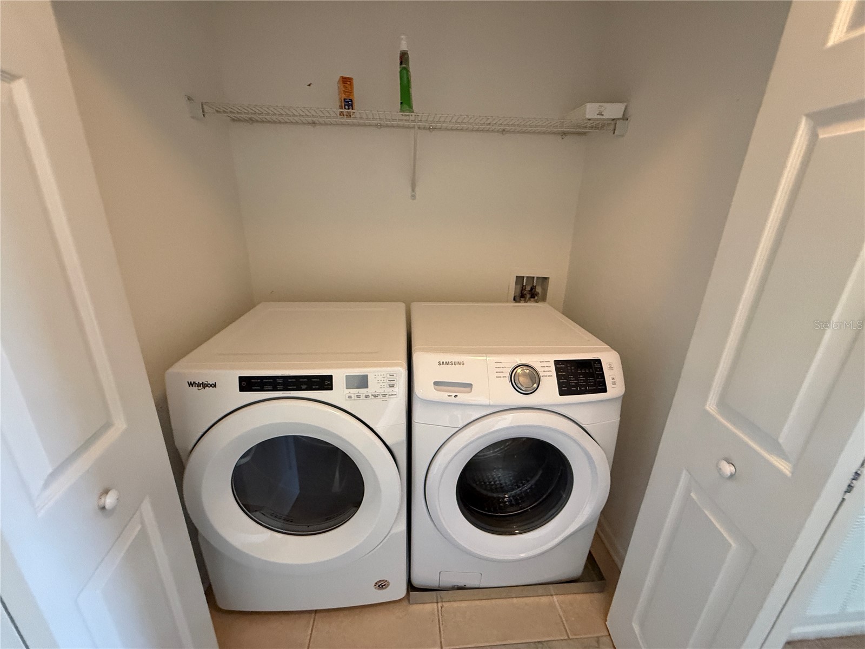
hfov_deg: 102.1
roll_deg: -1.1
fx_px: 350
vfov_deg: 85.7
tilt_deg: -19.1
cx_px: 432
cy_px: 324
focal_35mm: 14
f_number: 2.2
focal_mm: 2.22
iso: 500
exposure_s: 1/60
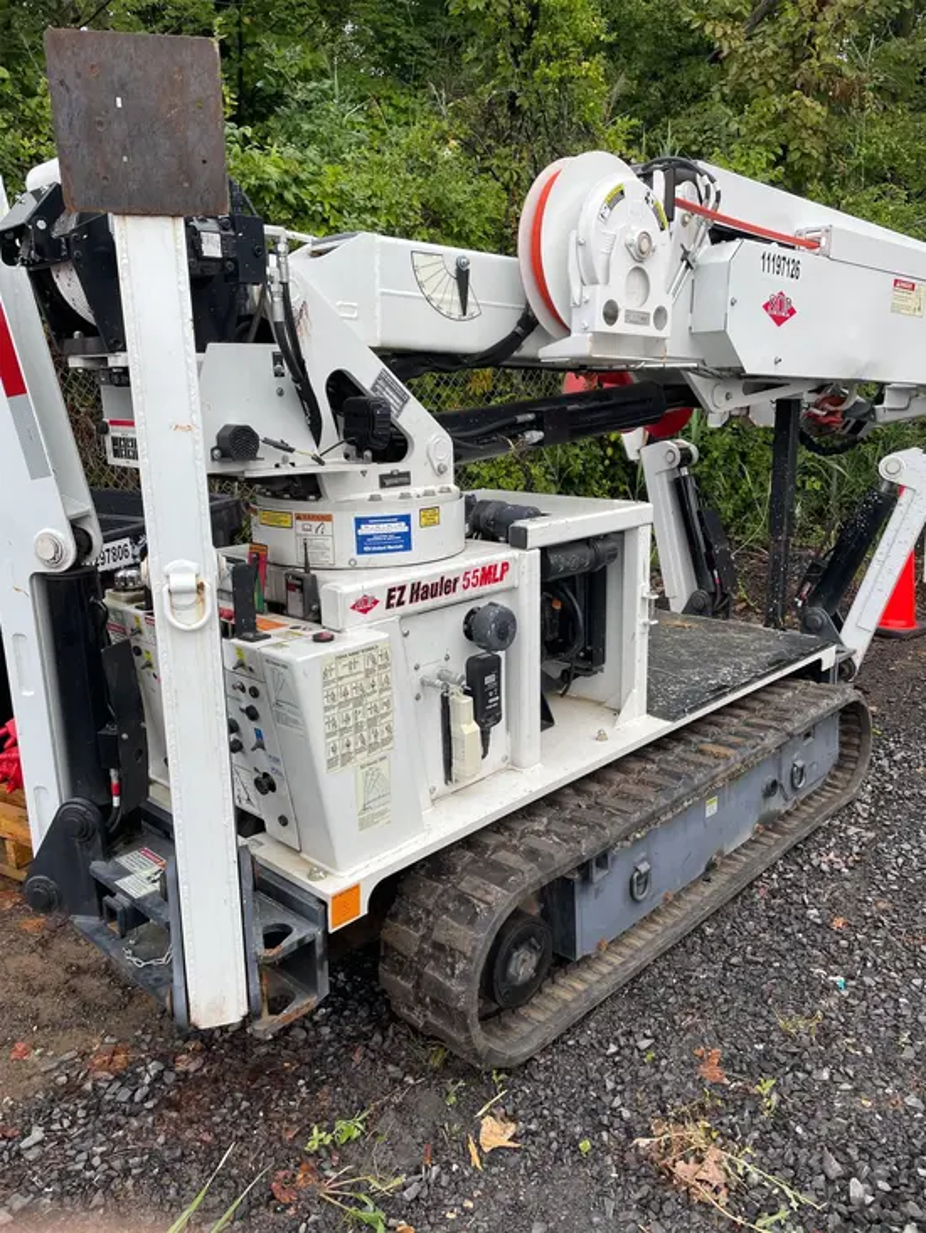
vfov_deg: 67.3
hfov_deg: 53.1
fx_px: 927
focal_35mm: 26
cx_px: 463
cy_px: 616
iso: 32
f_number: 1.6
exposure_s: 1/132
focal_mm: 4.2
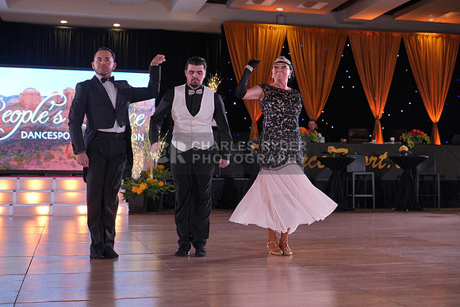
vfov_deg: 27.0
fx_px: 639
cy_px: 154
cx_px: 230
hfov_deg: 39.6
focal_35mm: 50
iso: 1250
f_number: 4
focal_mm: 50
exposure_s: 1/400
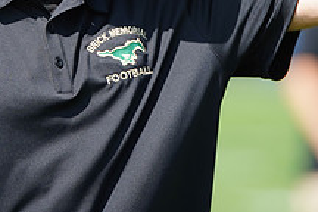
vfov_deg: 1.7
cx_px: 109
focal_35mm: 807
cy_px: -46
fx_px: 7128
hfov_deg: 2.6
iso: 400
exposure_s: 1/2500
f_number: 2.8
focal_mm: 300
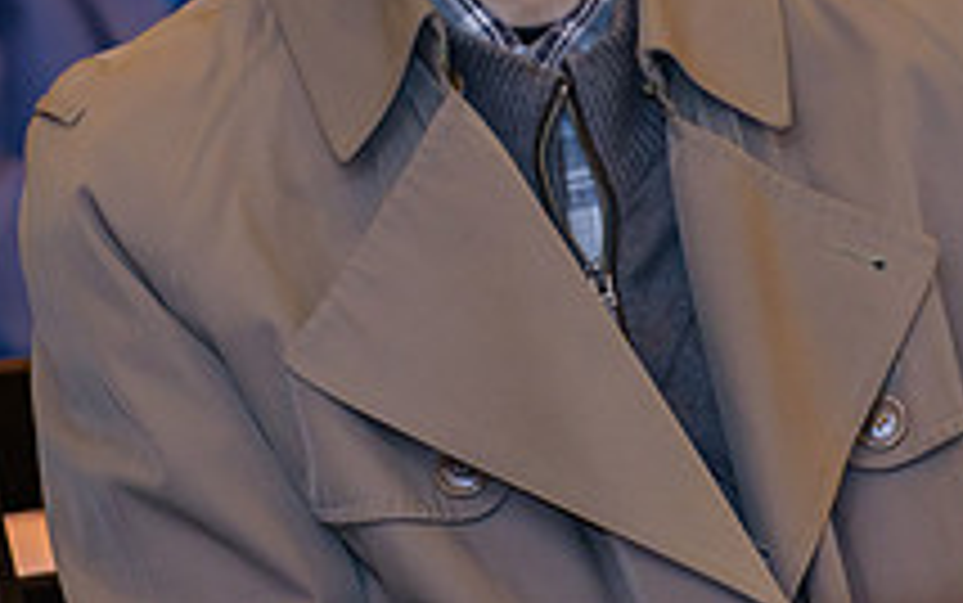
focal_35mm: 552
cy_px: -263
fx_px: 14495
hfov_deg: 3.8
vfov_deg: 2.4
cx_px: 500
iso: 1600
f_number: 3.2
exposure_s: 1/125
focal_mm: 200
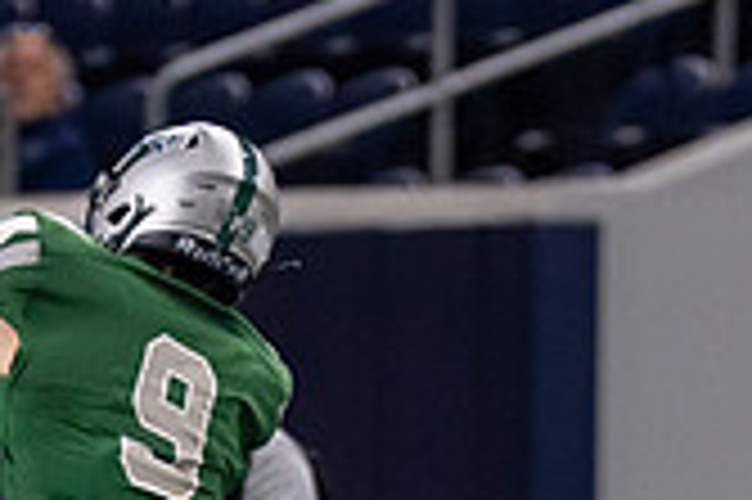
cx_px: 307
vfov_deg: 1.0
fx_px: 27880
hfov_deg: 1.5
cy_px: 654
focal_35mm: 1336
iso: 2000
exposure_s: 1/1000
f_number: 2.8
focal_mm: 200
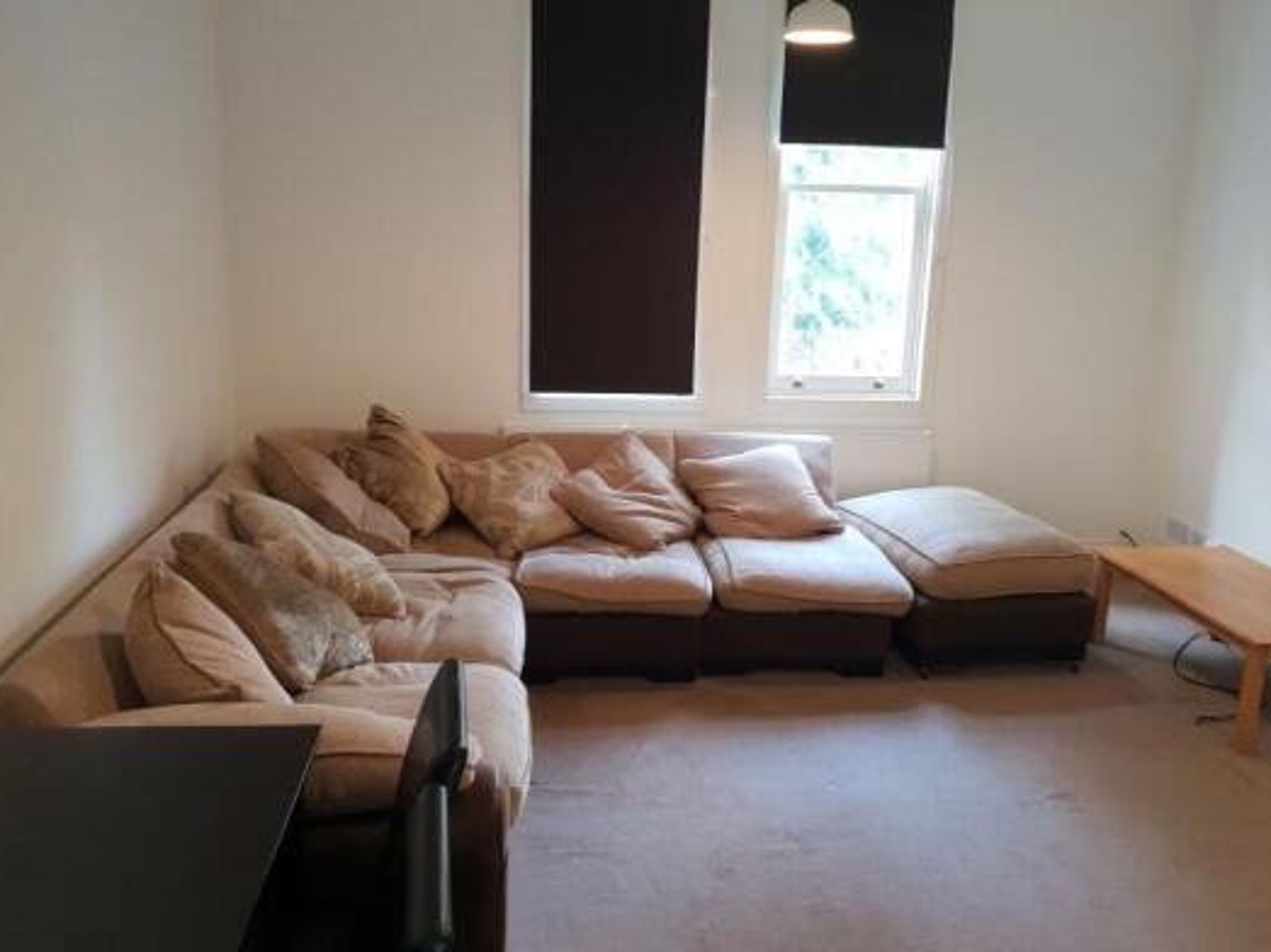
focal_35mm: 29
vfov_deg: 48.2
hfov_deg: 61.7
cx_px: 655
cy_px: 434
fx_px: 1065
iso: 250
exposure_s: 1/33
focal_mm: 4.3
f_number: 2.4
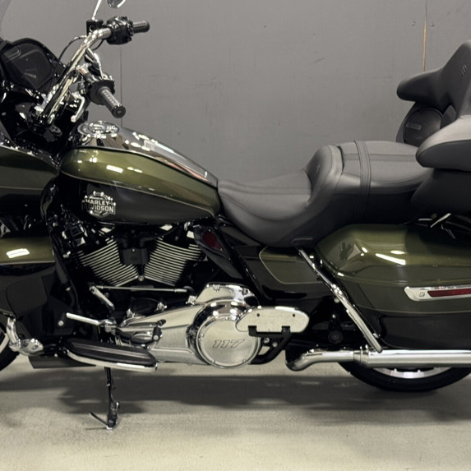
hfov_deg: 21.9
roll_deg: -0.7
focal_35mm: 79
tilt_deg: -8.1
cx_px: 234
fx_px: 1216
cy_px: 193
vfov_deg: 21.9
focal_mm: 6.76
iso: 200
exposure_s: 1/40
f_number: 1.78
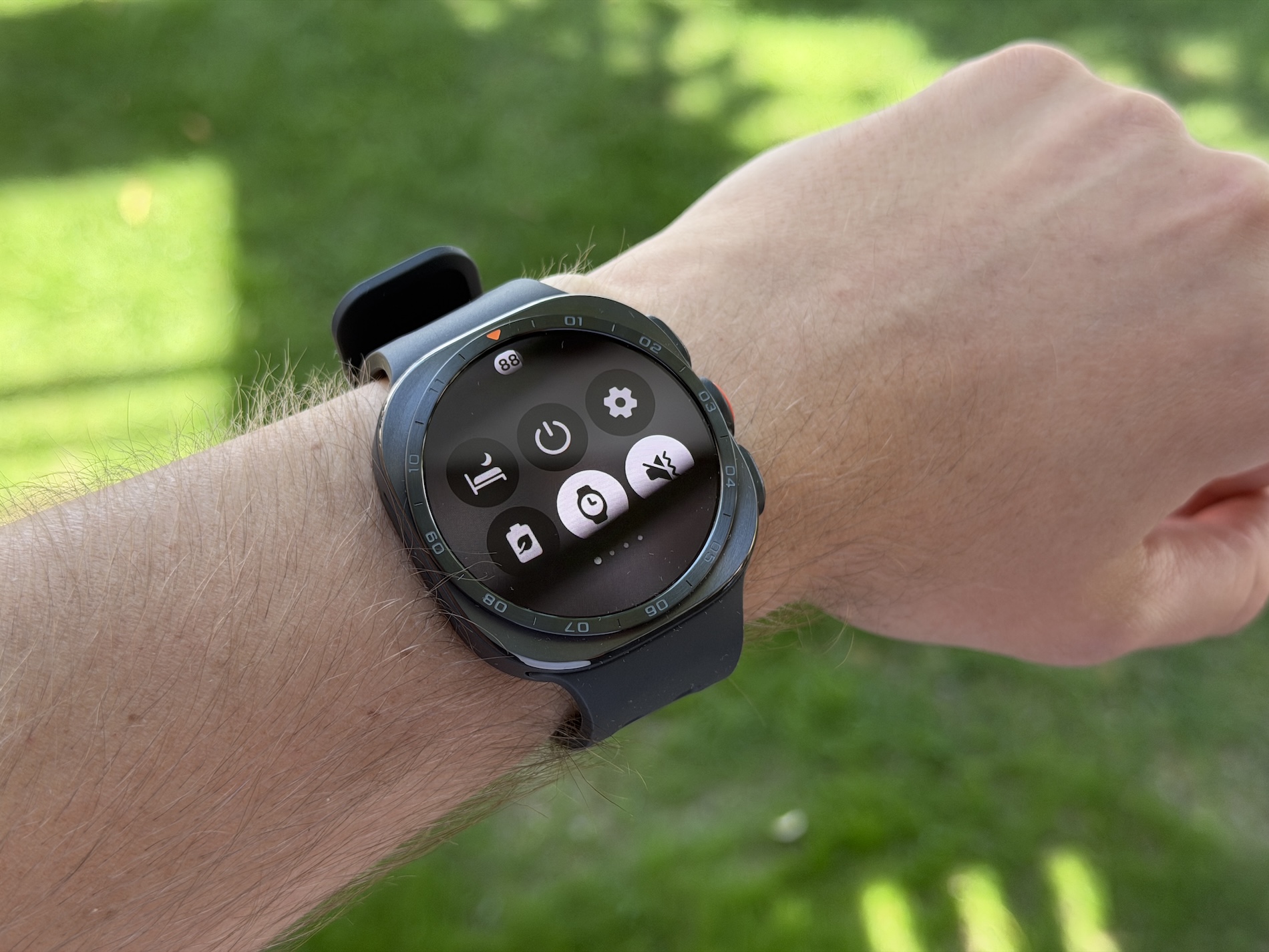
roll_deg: +2.4
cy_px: 476
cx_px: 634
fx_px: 1760
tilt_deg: -44.8
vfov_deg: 30.3
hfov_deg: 39.7
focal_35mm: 48
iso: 64
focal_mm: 6.76
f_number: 1.78
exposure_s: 1/227
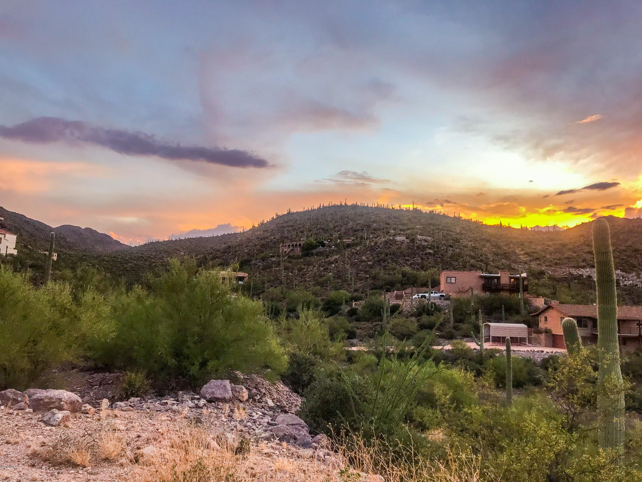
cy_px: 241
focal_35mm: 28
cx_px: 321
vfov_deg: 49.7
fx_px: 519
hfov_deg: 63.4
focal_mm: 3.99
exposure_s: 1/120
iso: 32
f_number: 1.8
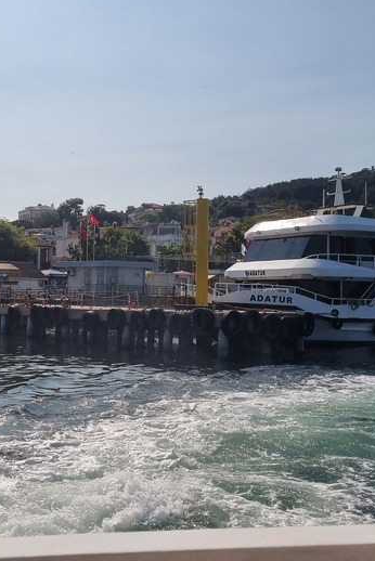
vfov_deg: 41.1
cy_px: 262
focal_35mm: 48
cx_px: 69
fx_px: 749
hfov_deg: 27.5
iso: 50
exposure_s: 1/9440
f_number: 1.8
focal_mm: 5.4
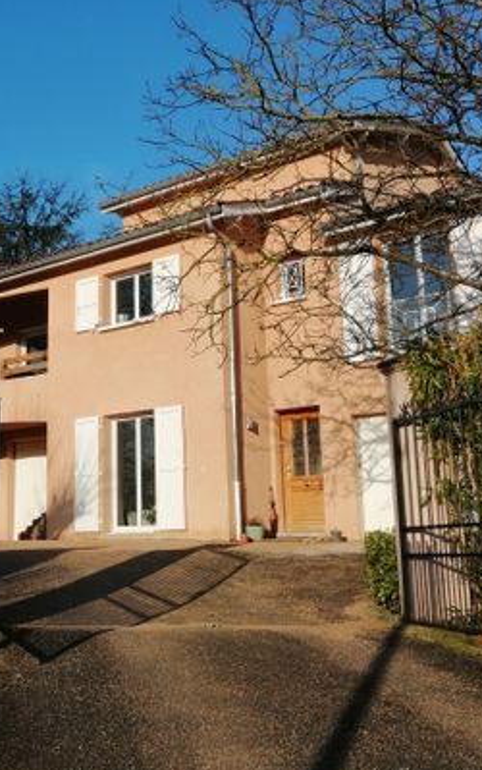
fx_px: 902
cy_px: 369
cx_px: 54
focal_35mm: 43
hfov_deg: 28.8
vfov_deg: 46.2
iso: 50
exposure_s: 1/1786
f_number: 1.8
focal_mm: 3.95
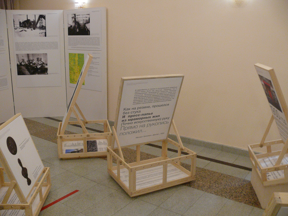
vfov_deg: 40.7
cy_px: 108
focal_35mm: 35
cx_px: 144
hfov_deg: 52.6
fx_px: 291
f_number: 2.8
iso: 320
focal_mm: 7.4
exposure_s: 1/30
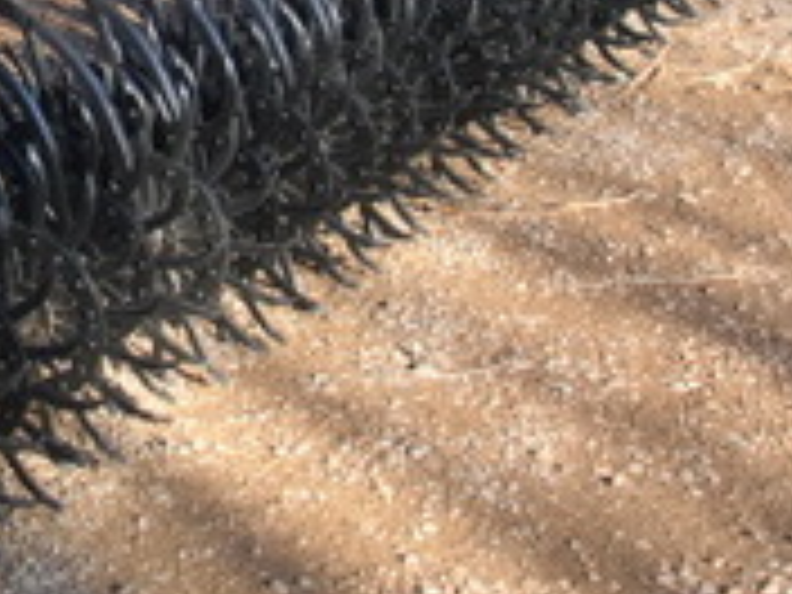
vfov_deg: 13.1
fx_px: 2540
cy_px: -58
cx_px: 22
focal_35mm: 111
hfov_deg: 17.4
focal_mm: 6.3
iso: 64
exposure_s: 1/250
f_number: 2.8
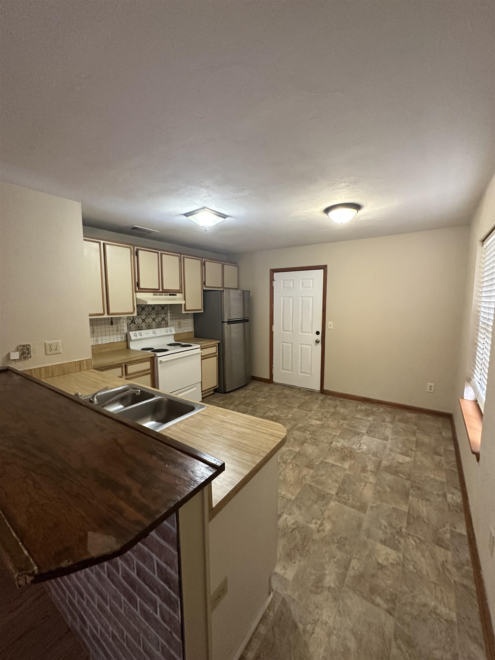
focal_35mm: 14
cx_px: 248
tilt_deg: -5.7
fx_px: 267
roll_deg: -0.3
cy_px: 330
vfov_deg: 102.1
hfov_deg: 85.7
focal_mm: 2.22
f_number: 2.2
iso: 400
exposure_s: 1/60
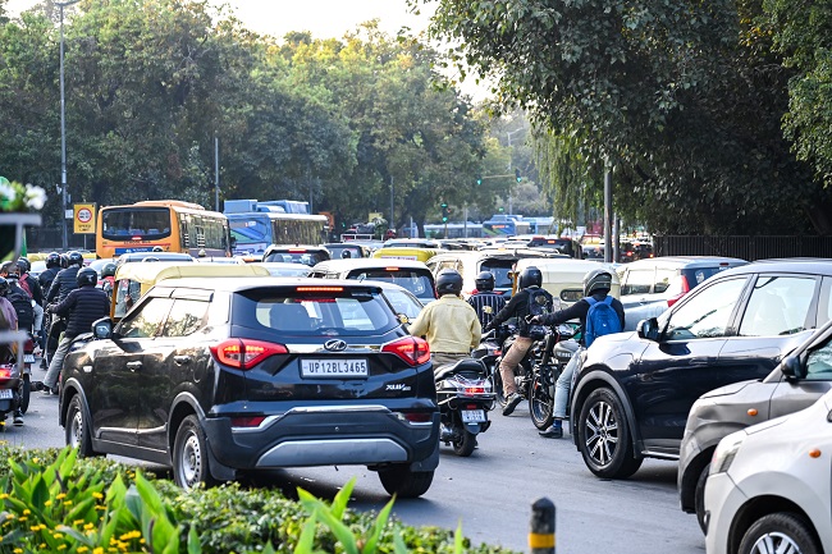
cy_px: 277
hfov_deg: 21.7
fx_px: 2172
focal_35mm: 94
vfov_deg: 14.5
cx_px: 416
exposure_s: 1/320
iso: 400
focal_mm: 94
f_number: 4
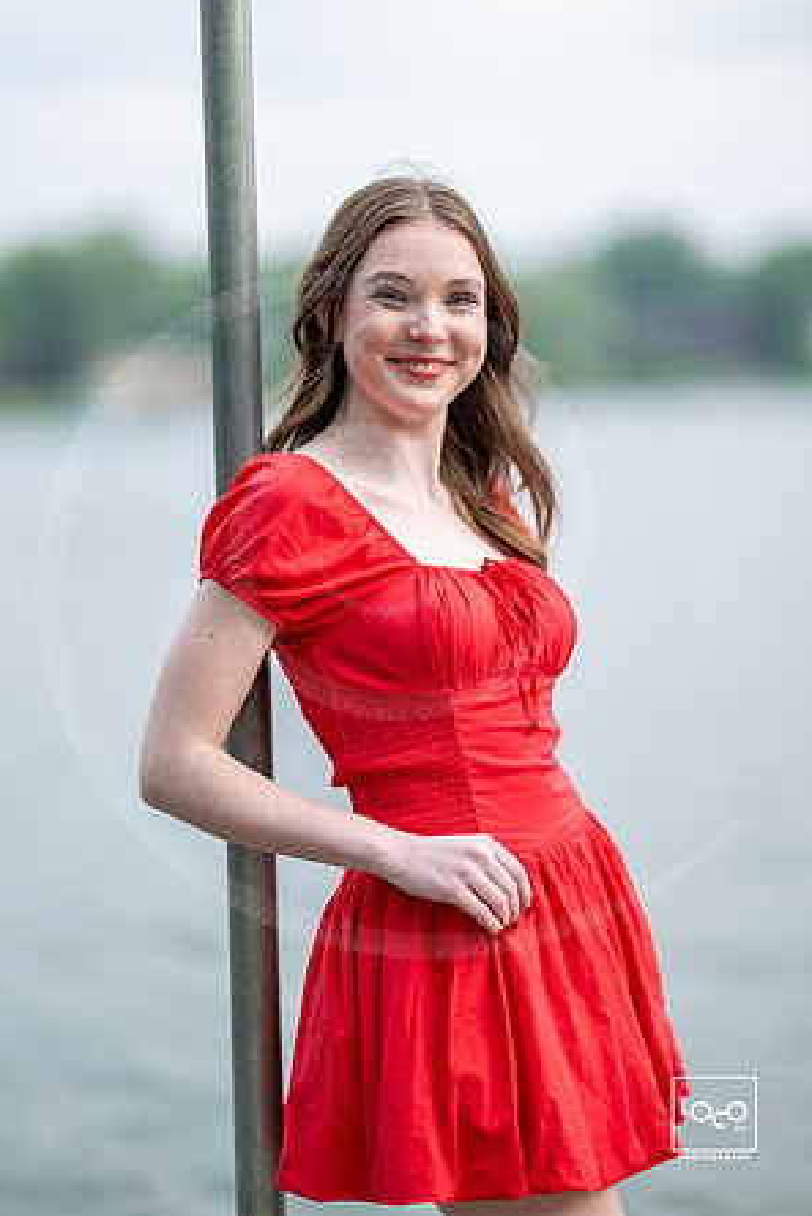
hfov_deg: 15.9
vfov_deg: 23.6
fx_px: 2907
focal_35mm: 86
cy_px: 604
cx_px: 405
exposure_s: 1/200
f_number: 1.2
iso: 80
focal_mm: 85
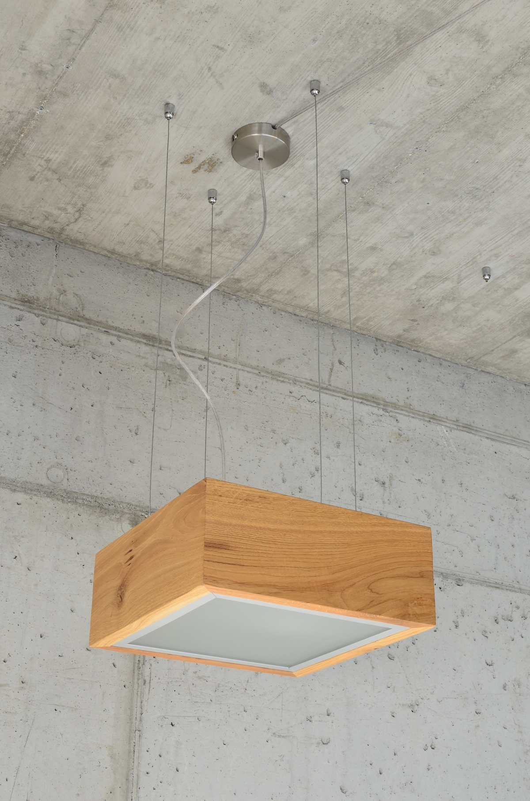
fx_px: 1165
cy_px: 400
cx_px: 265
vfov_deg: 37.9
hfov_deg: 25.6
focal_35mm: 52
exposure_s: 1/2.5
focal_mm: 35
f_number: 20
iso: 125
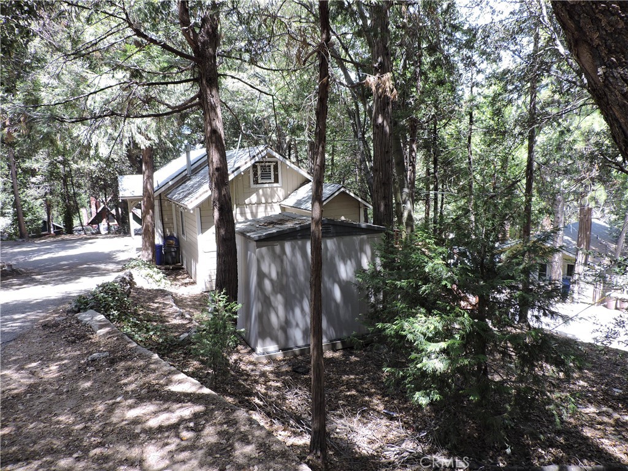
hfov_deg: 71.6
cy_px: 236
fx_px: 435
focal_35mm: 24
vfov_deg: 56.8
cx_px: 314
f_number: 3
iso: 100
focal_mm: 4.3
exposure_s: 1/100
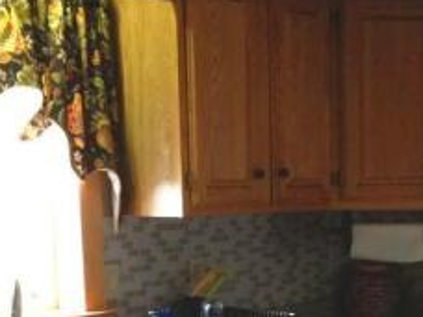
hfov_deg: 23.2
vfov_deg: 16.9
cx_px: 286
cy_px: 367
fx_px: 1026
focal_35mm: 84
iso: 250
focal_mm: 4.12
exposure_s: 1/20
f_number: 2.4
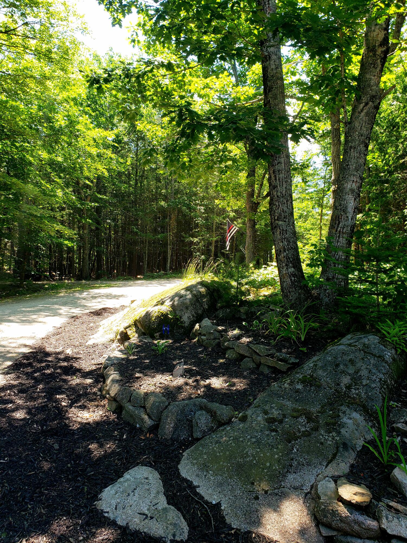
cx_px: 204
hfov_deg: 53.1
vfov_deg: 67.3
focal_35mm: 26
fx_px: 408
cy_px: 272
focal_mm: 4.3
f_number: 2.4
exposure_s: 1/182
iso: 50
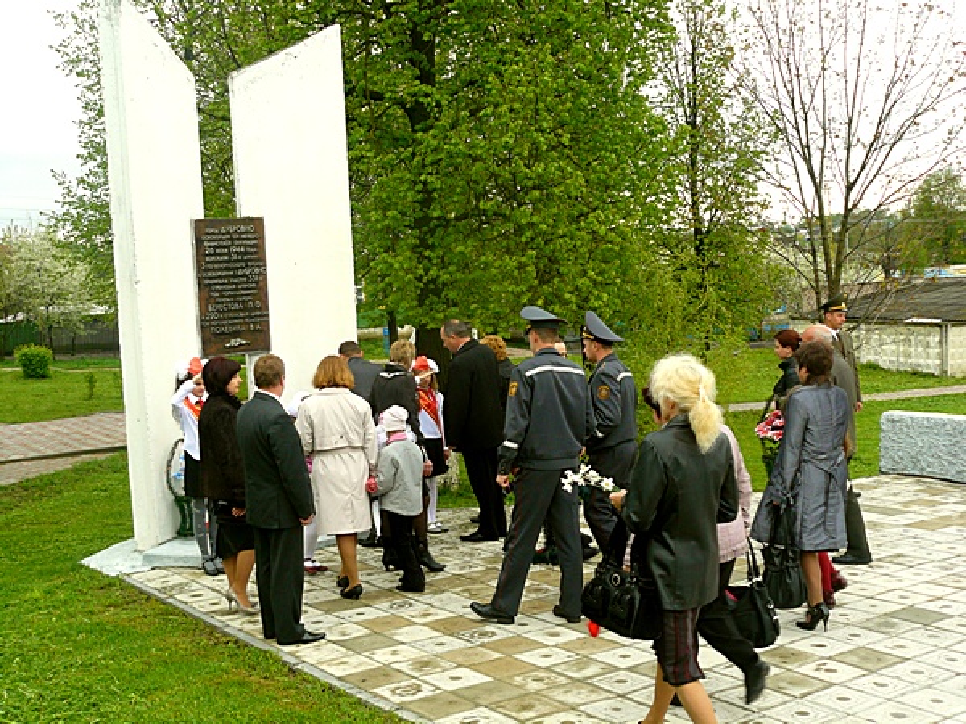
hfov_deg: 43.9
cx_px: 483
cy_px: 362
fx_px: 1200
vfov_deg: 33.6
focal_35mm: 43
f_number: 3.6
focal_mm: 7.1
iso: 100
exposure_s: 1/100
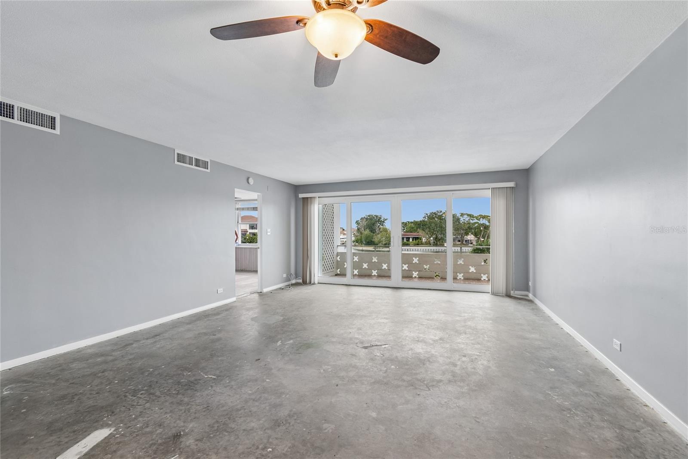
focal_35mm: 15
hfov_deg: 100.4
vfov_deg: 77.3
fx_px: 287
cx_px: 344
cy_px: 230
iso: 100
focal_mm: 10
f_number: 4.5
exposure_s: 1/50
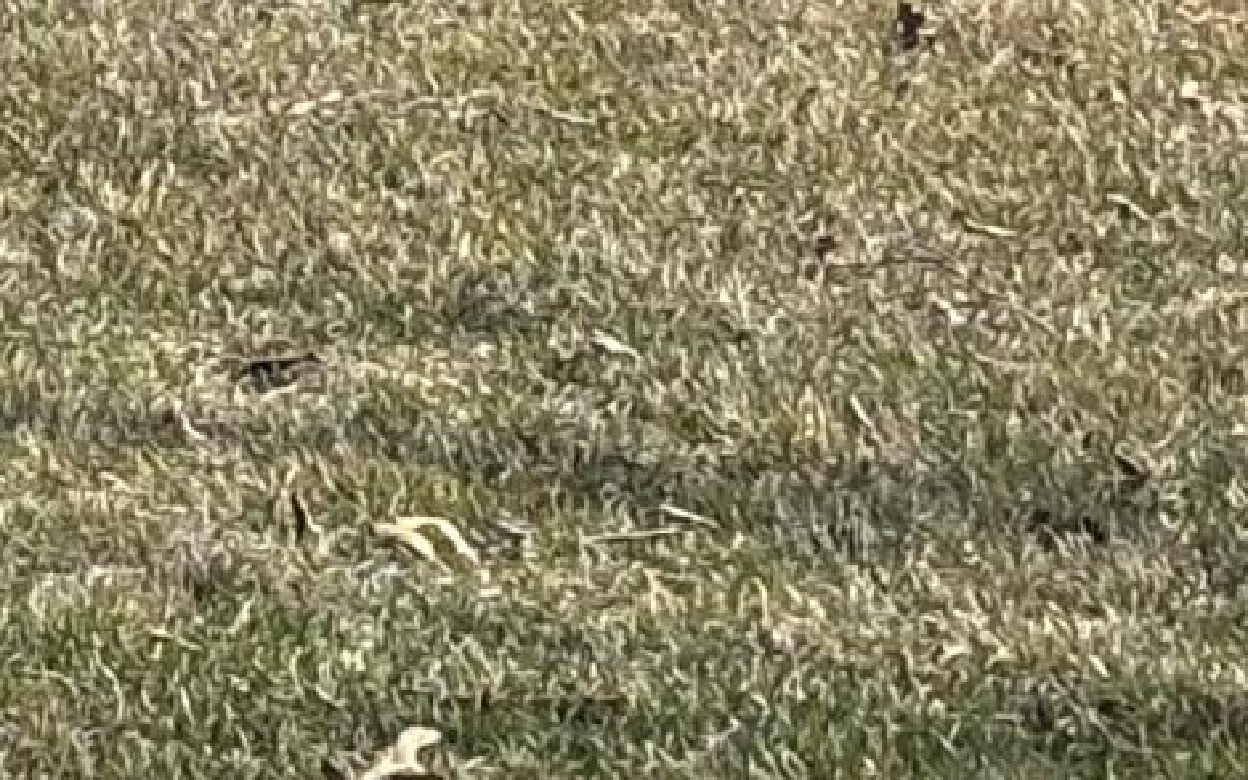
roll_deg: -2.1
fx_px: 11975
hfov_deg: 5.7
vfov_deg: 3.7
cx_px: -2106
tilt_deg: +2.1
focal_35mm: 352
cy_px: -777
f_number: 1.6
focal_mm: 5.96
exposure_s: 1/1311
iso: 32
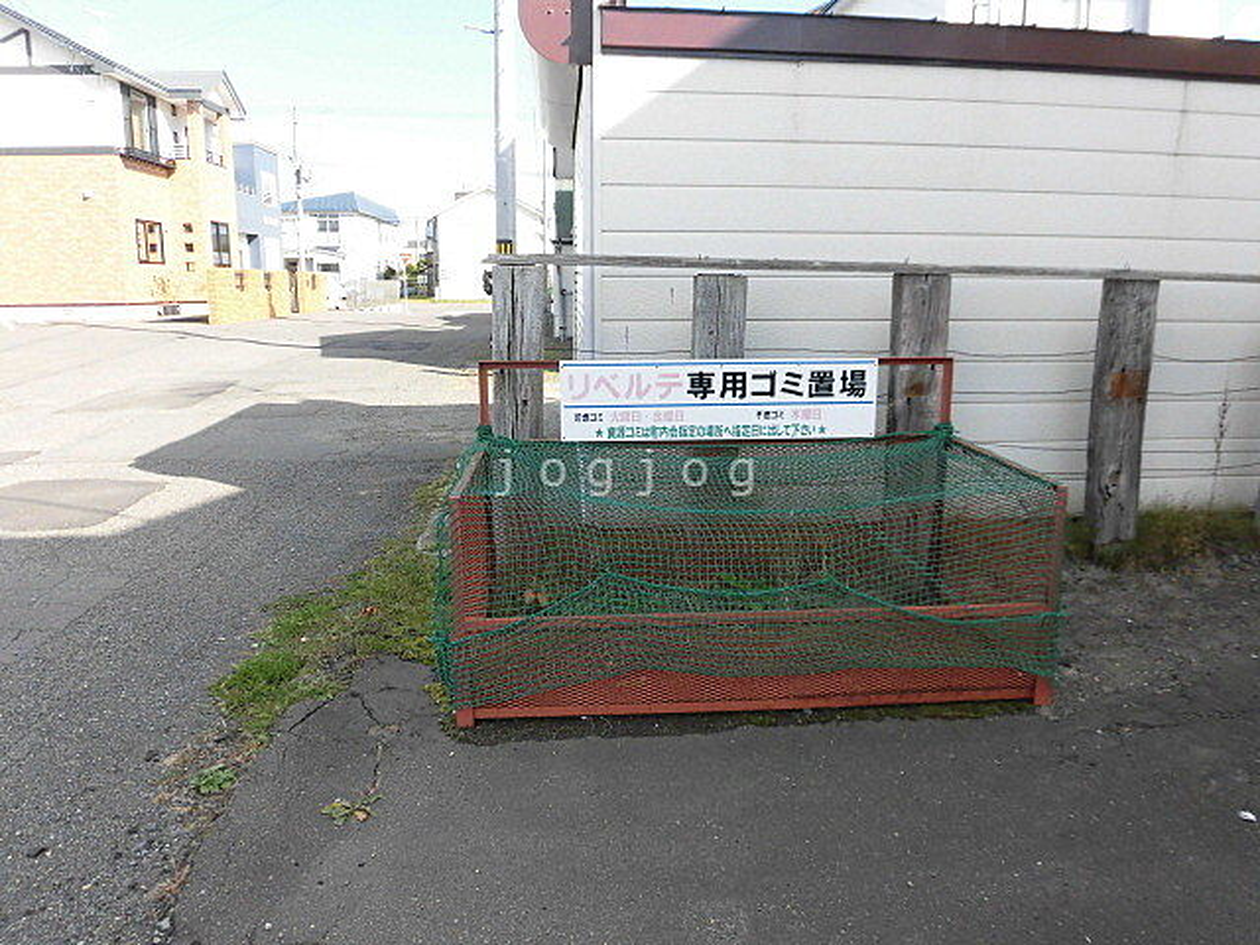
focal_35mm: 24
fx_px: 874
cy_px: 472
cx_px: 630
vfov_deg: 56.8
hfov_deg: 71.6
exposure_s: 1/400
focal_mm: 4.3
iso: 100
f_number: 3.1
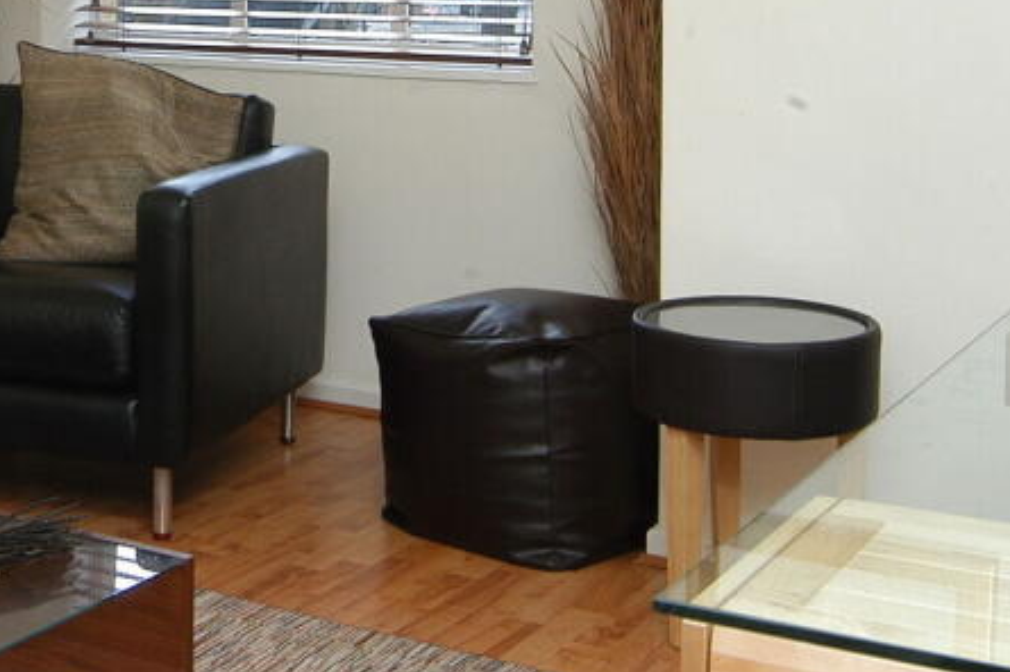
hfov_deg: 28.7
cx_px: 211
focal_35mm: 69
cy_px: -74
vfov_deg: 18.9
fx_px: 1934
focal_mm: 20
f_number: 13
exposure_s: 1/20
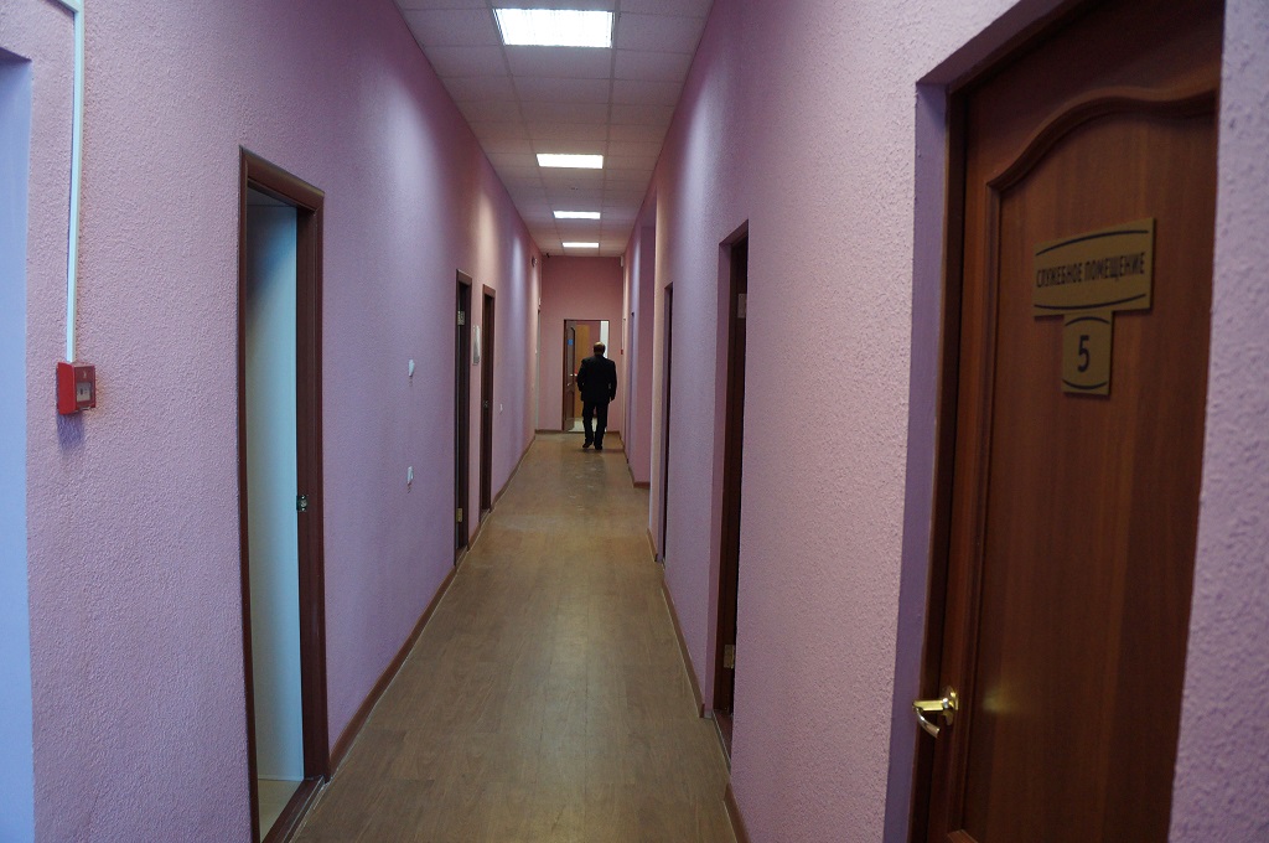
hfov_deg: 67.4
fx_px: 951
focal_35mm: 27
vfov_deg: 47.8
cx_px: 634
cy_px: 422
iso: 1250
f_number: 4
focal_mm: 18
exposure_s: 1/160
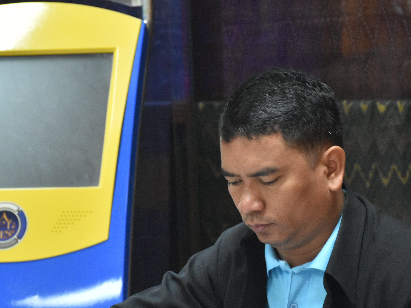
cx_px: 270
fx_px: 2945
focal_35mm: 248
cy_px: 225
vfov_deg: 6.0
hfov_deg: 8.0
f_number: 5.3
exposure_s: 1/80
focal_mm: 90
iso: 2500
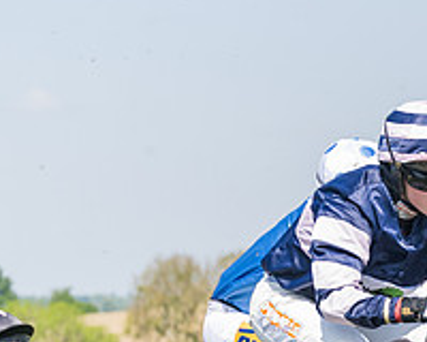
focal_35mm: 282
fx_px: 3564
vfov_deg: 5.5
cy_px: 374
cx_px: 718
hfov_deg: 6.7
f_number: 4
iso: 400
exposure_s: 1/3200
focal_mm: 70
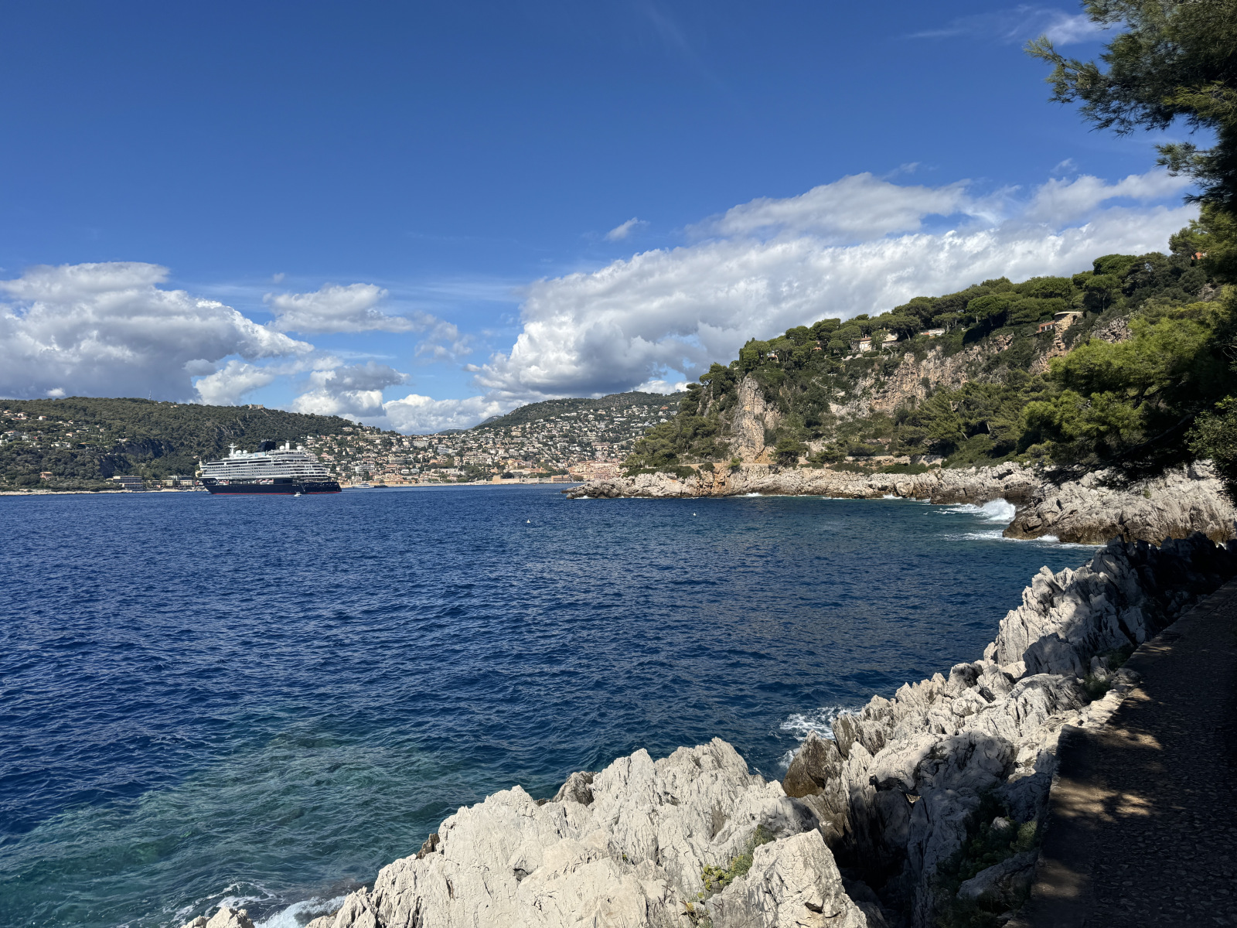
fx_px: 858
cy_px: 464
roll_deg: +1.0
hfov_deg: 71.6
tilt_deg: +1.1
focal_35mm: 24
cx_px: 618
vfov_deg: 56.8
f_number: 1.78
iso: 80
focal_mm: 6.76
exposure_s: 1/7092
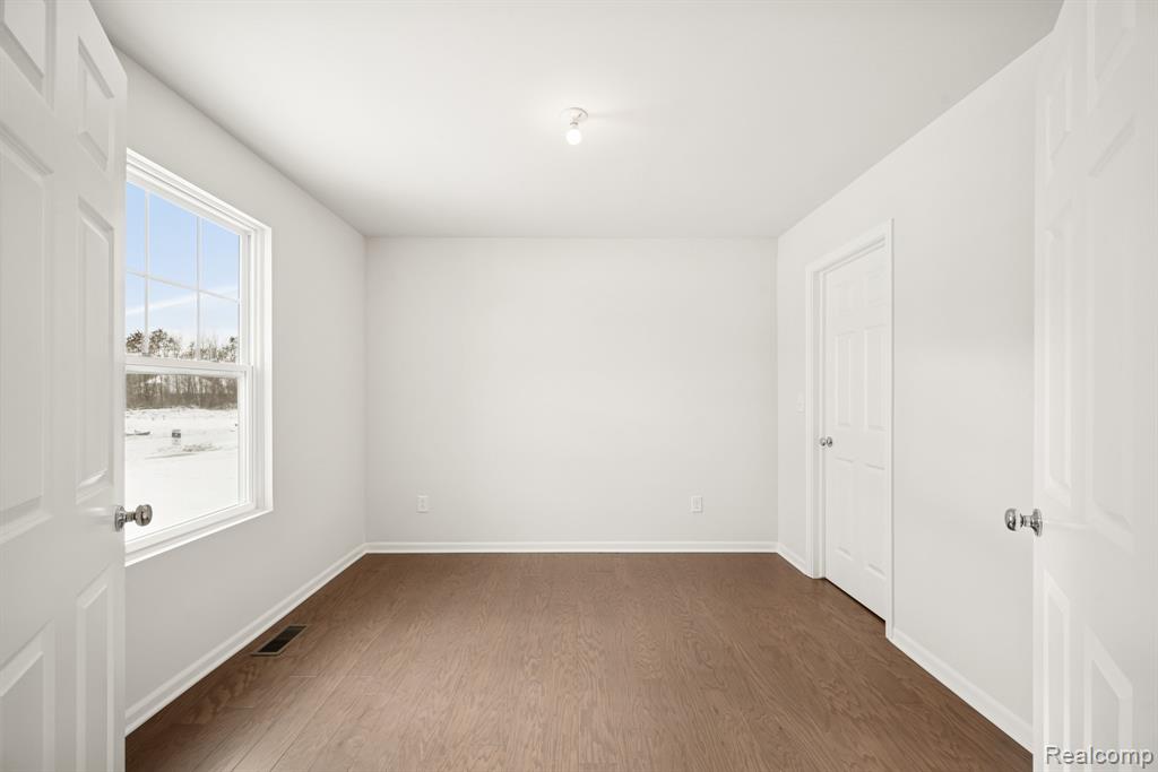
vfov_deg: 81.2
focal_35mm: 14
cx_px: 579
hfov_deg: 104.2
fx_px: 450
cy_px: 386
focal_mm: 14
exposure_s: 1/3
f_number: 9
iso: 100
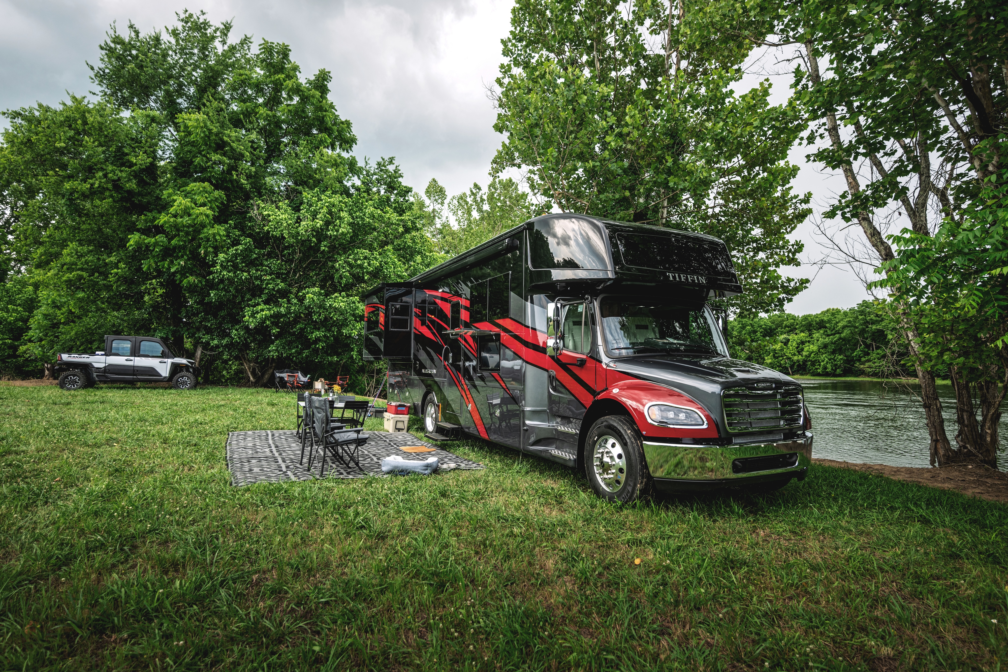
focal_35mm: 19
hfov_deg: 86.9
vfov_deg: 64.6
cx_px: 504
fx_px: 532
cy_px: 336
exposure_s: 1/250
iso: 100
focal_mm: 19
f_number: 4
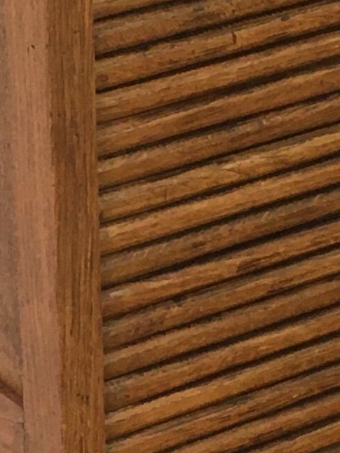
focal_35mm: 181
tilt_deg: -27.7
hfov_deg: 8.2
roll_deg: +2.7
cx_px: 116
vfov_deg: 10.9
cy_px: 309
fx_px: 2369
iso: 100
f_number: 2.2
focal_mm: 4.15
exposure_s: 1/33
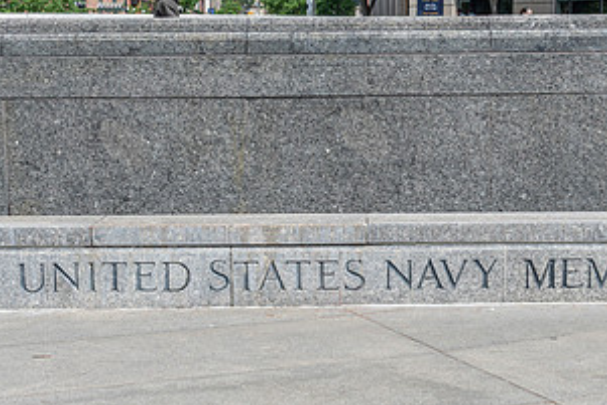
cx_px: 351
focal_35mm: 77
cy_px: 275
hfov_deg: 26.3
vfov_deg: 17.7
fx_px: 1299
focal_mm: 40
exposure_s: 1/125
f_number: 9
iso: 100
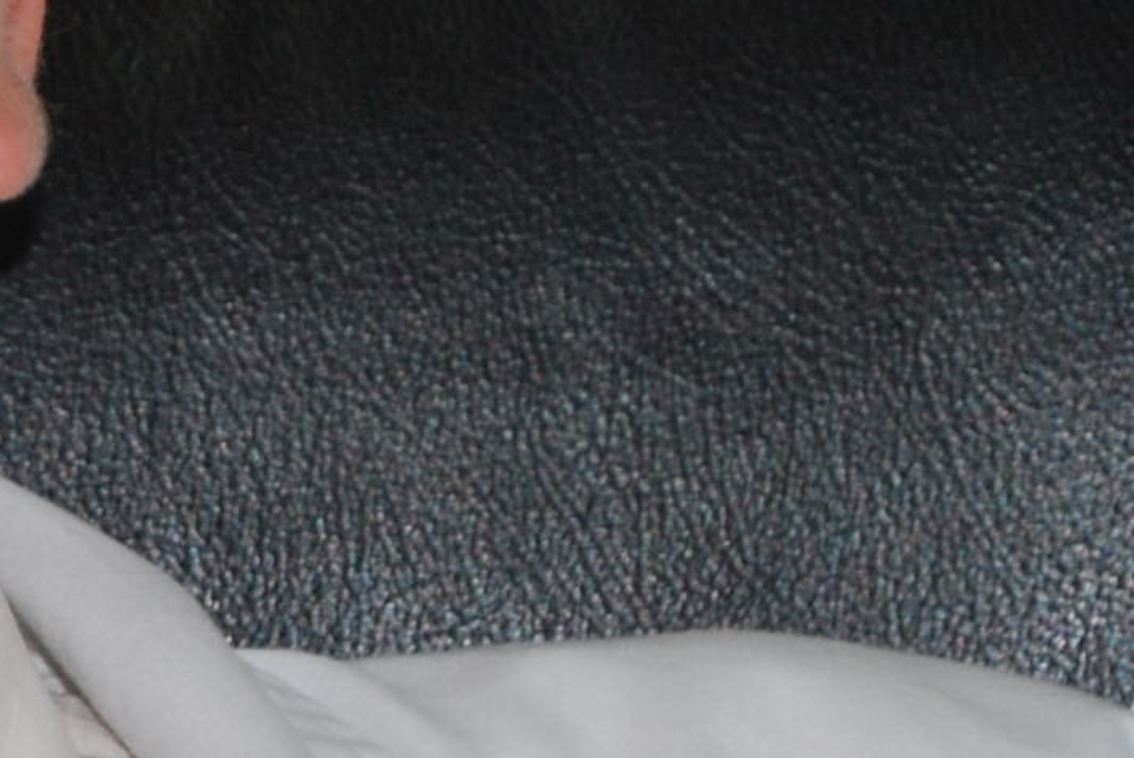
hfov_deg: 4.5
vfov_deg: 3.1
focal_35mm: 451
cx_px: -1272
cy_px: 481
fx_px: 14209
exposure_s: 1/60
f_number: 5.6
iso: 200
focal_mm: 55
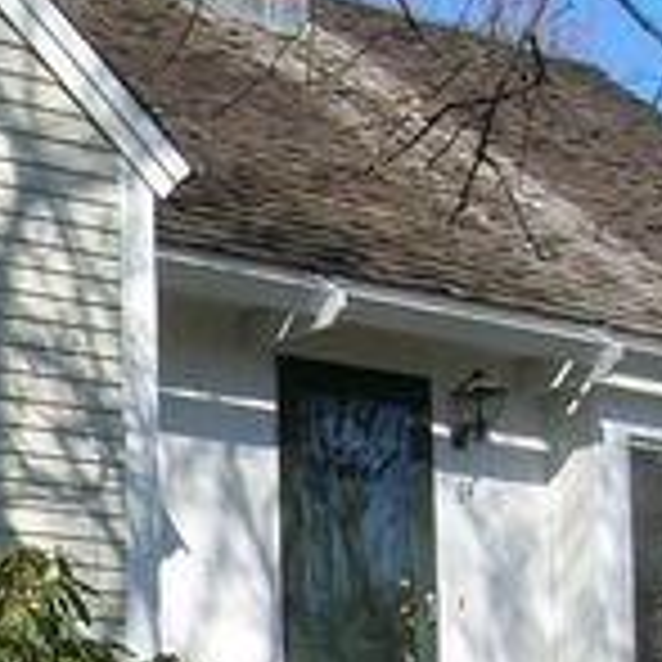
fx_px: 2207
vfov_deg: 16.7
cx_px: -131
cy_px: 669
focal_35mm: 102
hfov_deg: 16.4
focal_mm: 5.7
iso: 50
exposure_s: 1/266
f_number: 4.9
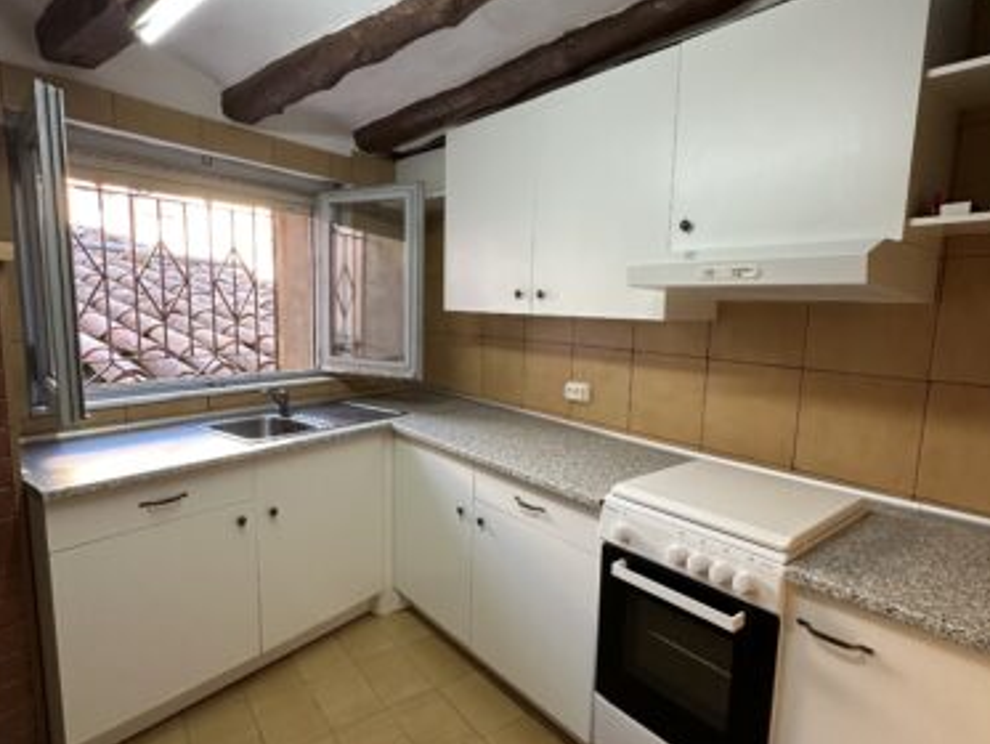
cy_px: 385
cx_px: 499
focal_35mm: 15
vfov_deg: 81.7
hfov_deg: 98.2
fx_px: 429
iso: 250
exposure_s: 1/99
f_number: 2.2
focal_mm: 2.22
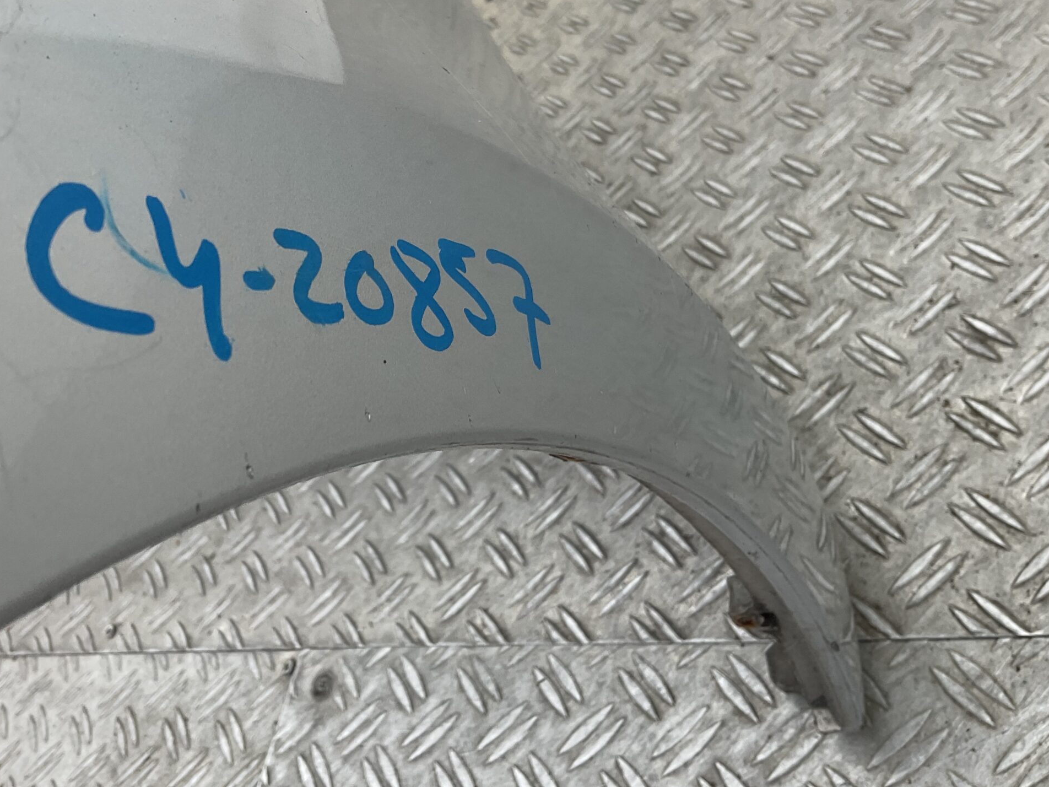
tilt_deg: -35.0
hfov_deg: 47.5
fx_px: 1182
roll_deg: +43.6
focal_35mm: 39
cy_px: 298
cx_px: 398
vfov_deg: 36.6
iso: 16
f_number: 1.8
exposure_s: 1/100
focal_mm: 3
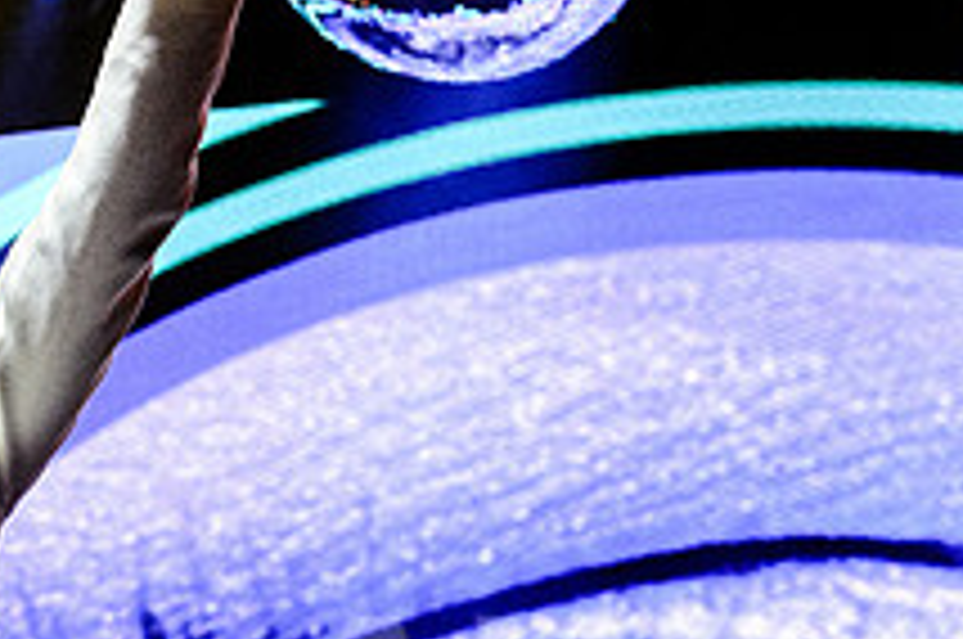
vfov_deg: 7.2
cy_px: 216
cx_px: -310
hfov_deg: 10.6
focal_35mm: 190
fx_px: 5075
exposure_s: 1/3200
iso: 4000
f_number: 5.6
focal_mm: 70
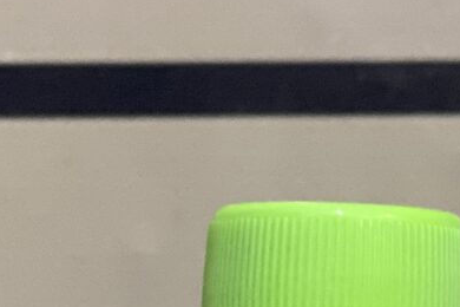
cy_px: 569
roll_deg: +1.5
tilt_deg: -3.4
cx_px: 316
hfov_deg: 7.2
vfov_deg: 4.8
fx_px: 3629
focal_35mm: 284
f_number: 2
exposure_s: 1/33
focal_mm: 6
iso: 400
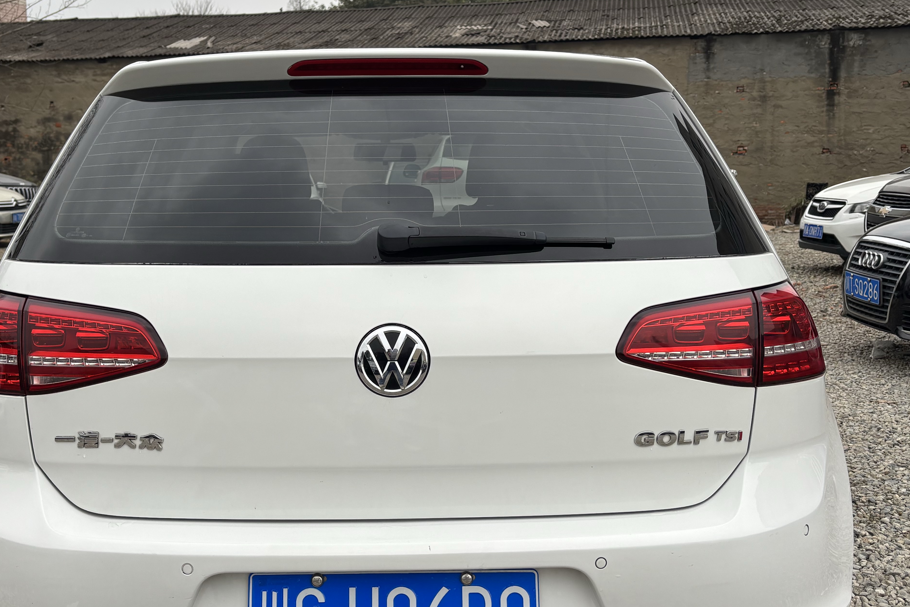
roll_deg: +0.2
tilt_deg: -7.9
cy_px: 286
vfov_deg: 32.6
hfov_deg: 47.3
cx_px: 398
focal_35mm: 41
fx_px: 1036
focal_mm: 5.96
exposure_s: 1/608
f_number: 1.6
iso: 50
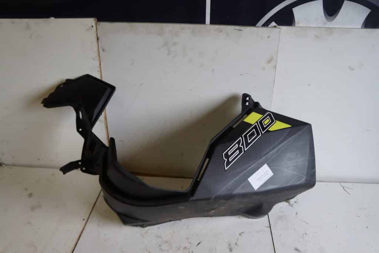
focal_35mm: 28
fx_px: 300
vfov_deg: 45.7
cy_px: 126
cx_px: 190
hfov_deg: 64.5
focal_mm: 19
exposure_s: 1/60
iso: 250
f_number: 4
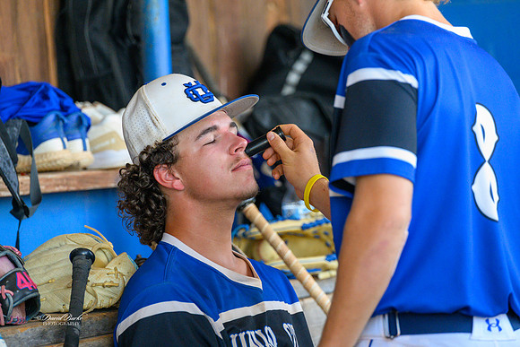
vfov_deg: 6.9
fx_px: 2889
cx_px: 260
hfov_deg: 10.3
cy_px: 174
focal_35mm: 200
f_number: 4
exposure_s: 1/2000
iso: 9000
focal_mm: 200
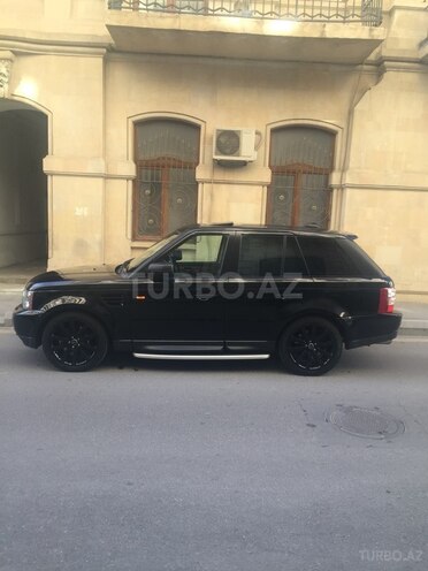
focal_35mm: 29
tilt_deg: -8.2
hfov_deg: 48.2
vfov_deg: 61.7
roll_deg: -1.8
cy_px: 286
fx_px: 478
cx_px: 214
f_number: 2.2
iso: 32
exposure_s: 1/109
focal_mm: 4.15
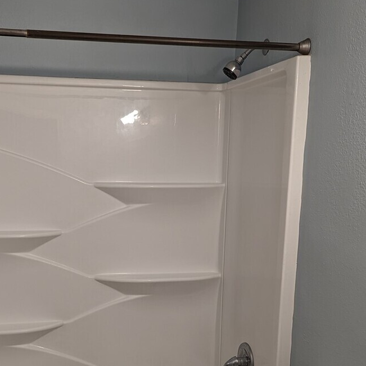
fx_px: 562
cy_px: 280
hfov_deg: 35.9
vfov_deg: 35.2
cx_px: 139
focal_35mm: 47
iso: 69
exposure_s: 1/23.8
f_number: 1.85
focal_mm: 6.81
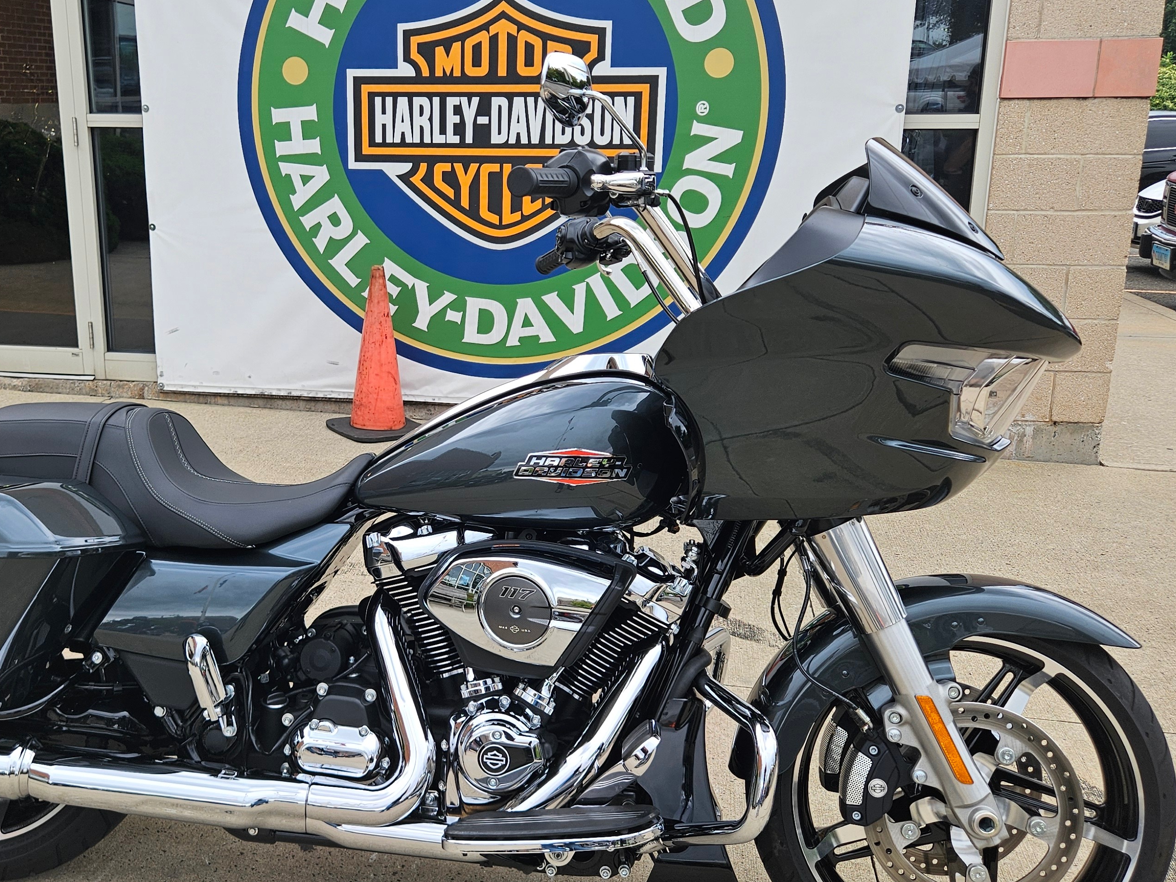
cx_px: 436
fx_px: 1223
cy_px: 393
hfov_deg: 50.8
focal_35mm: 36
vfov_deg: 39.6
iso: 25
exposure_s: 1/214
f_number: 1.8
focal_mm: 5.4
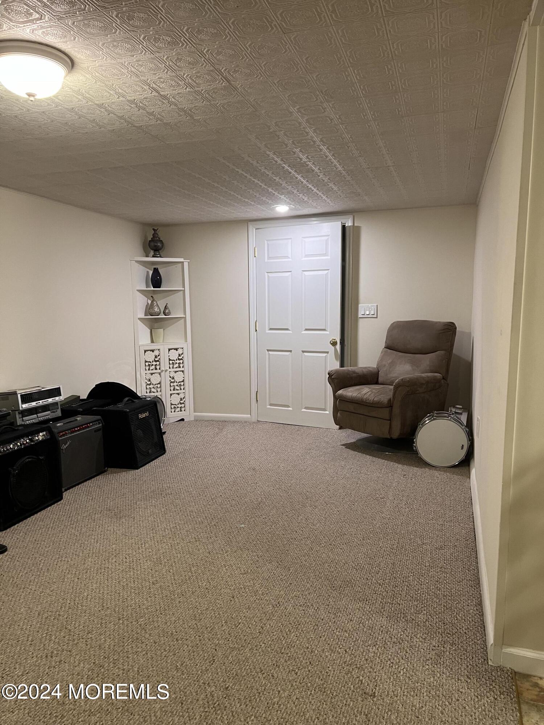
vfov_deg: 67.3
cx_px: 272
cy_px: 362
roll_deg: +0.9
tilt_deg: -7.0
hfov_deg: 53.1
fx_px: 545
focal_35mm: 26
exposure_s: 1/60
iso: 160
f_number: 1.5
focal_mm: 5.7
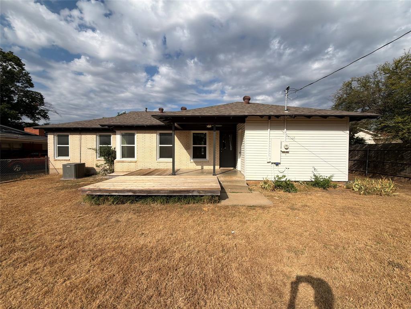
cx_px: 206
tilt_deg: -1.2
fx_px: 166
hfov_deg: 102.1
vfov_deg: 85.7
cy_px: 154
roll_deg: -0.6
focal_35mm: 14
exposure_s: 1/1698
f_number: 2.2
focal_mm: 2.22
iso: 20
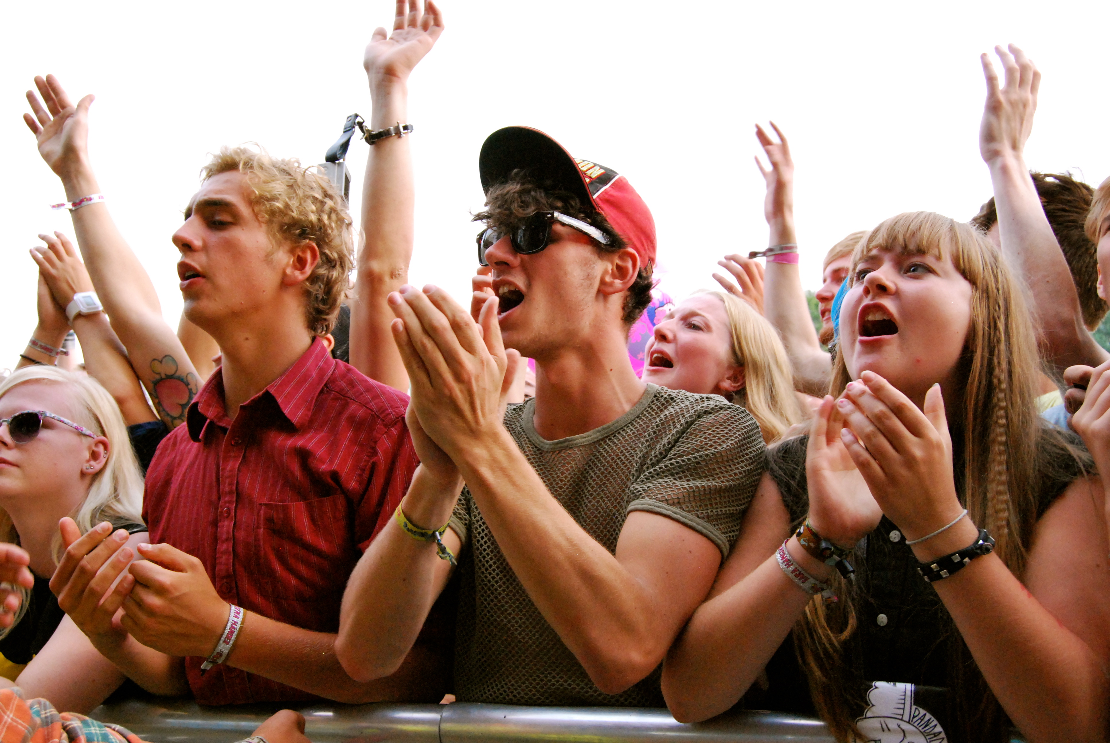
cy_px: 372
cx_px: 555
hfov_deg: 49.5
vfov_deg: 34.3
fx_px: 1204
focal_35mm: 39
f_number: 8
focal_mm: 26
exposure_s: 1/250
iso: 1600
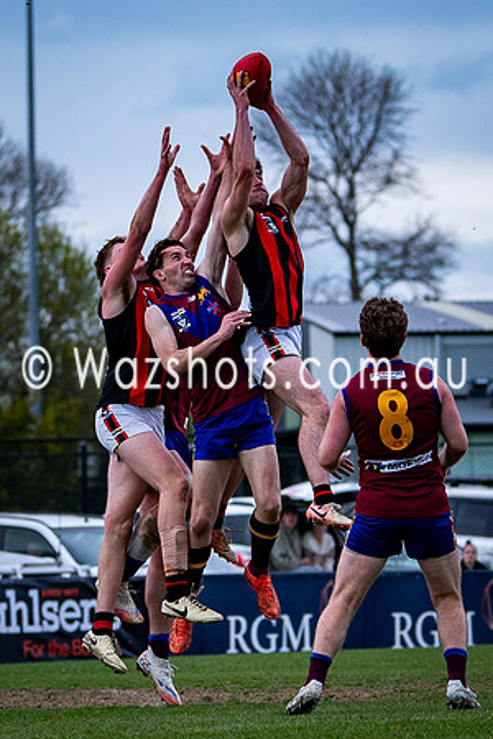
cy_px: 357
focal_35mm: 375
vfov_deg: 5.5
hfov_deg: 3.7
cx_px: 182
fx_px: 7712
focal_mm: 95
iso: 180
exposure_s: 1/1600
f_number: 2.8
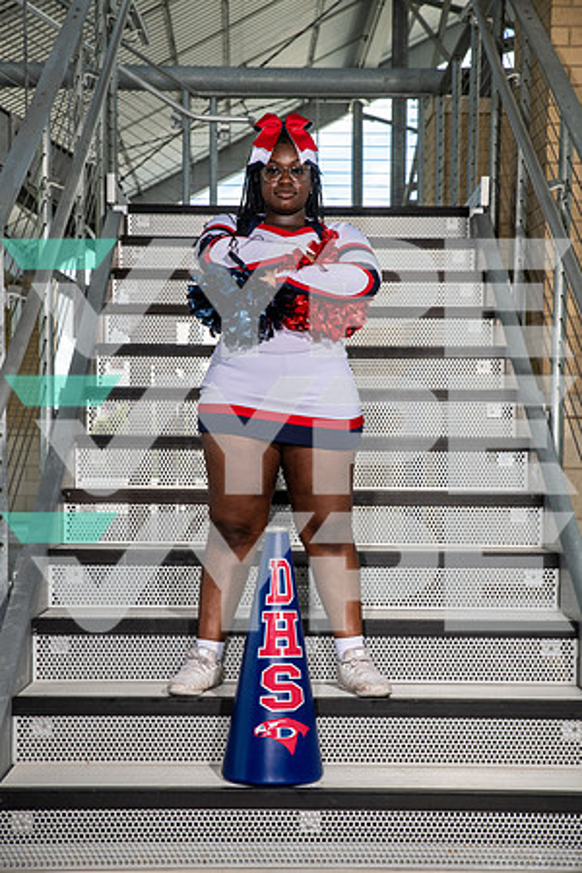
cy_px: 436
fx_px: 1576
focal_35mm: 65
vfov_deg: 31.0
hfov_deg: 20.9
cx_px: 291
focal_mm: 65
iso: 200
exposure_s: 1/320
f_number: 7.1
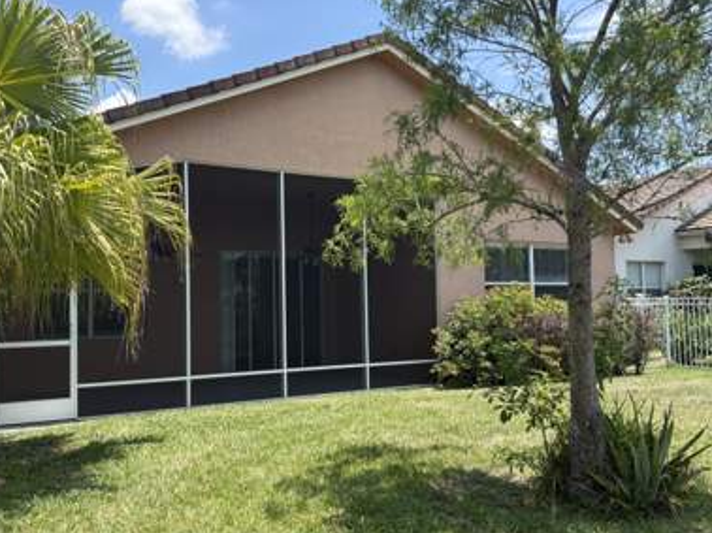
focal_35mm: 33
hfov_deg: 55.1
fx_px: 678
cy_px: 272
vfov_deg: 42.9
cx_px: 292
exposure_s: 1/1799
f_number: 1.6
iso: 50
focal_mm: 5.96
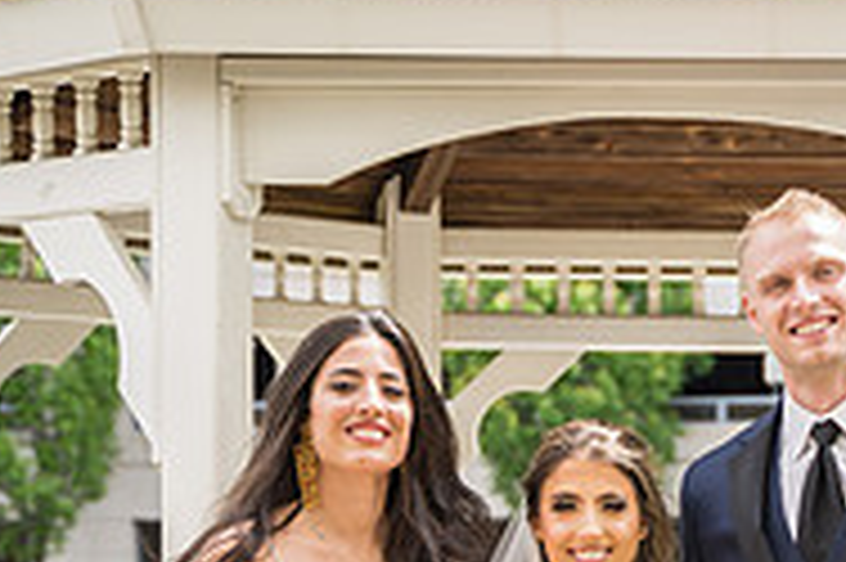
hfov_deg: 15.0
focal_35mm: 133
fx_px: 3123
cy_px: 767
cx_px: 945
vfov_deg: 10.1
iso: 100
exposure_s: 1/500
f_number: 2.8
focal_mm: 43
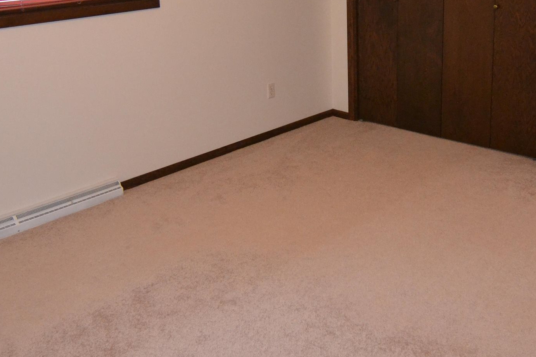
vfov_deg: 32.6
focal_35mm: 40
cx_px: 338
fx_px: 596
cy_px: 78
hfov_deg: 48.0
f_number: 4
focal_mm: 12
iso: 2000
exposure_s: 1/60
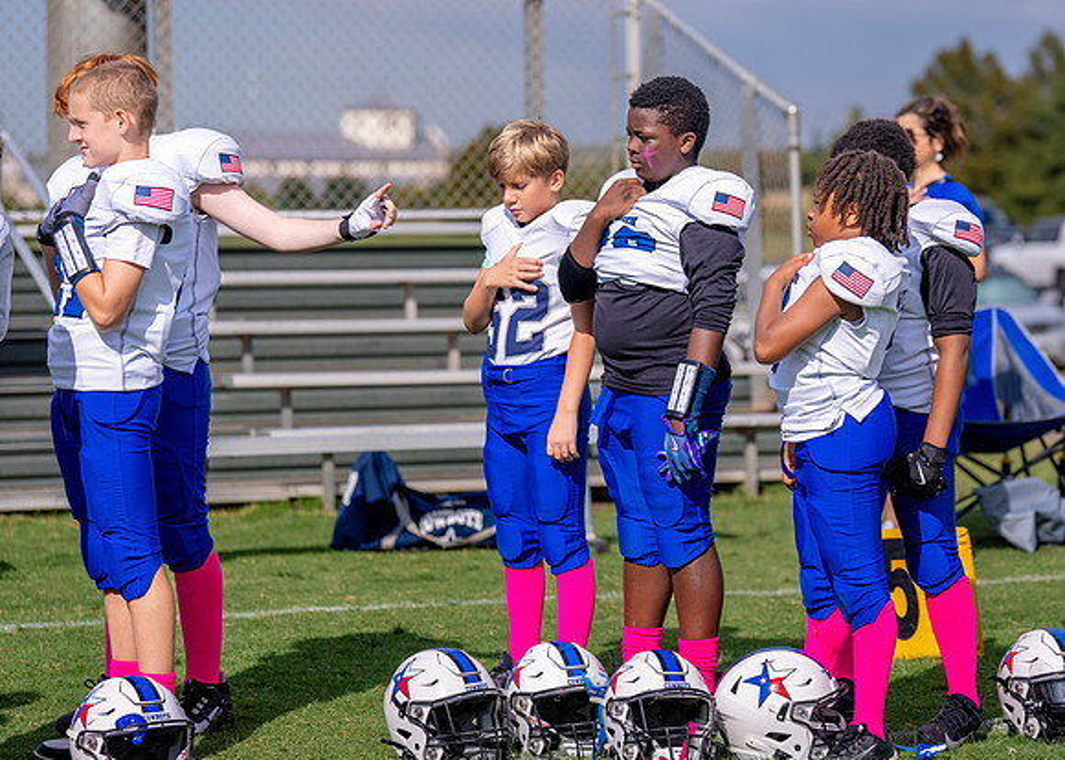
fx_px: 3646
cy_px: 337
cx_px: 614
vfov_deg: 11.9
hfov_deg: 16.6
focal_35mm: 121
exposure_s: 1/4000
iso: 160
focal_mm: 102
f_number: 2.8
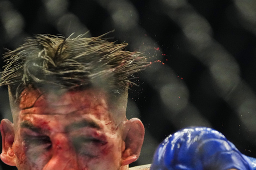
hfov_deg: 6.0
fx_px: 2431
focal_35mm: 342
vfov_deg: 4.0
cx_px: 164
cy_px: 168
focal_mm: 171
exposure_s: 1/1250
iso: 6400
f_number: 2.8
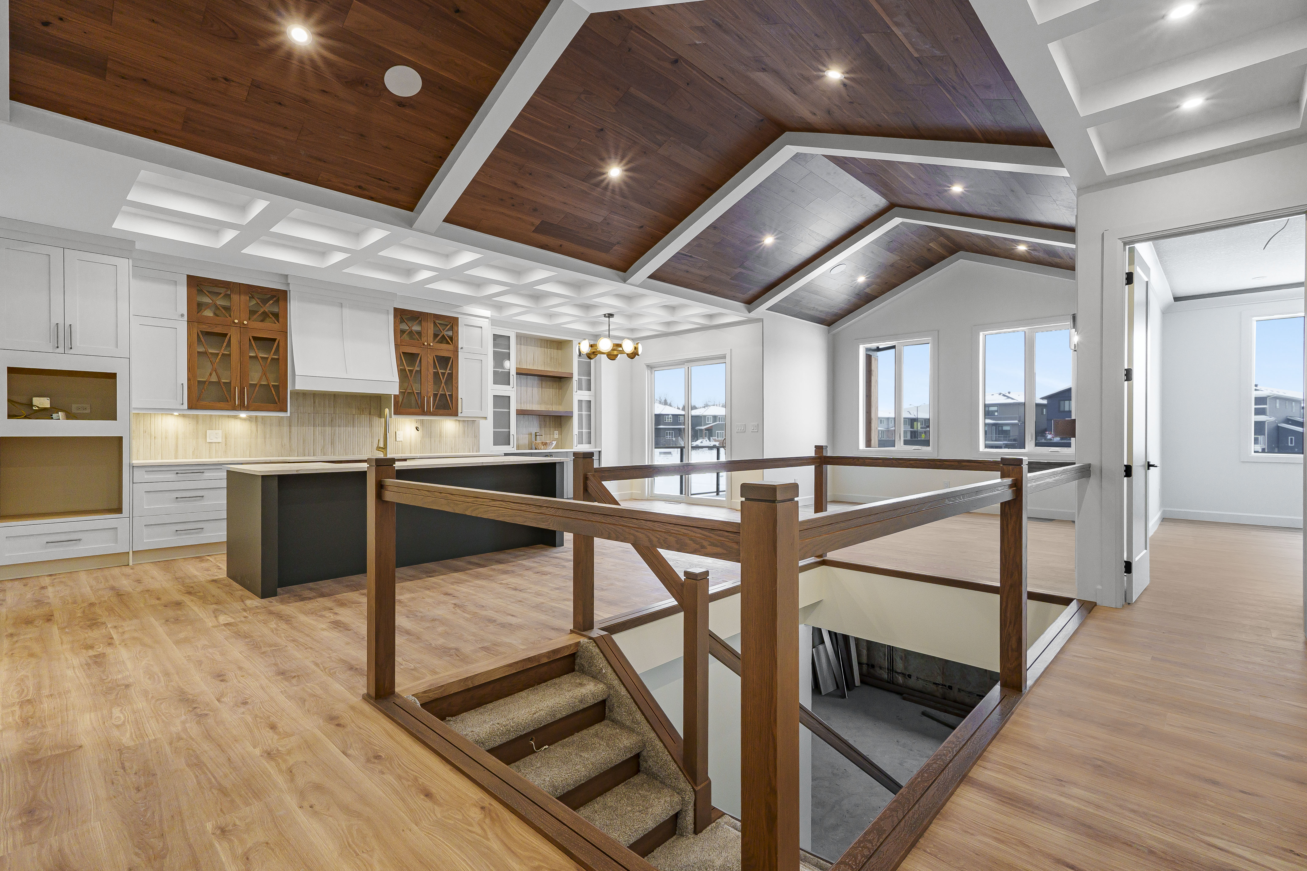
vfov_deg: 72.1
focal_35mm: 16
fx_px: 599
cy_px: 436
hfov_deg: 95.0
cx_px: 654
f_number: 9.5
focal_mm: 11
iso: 200
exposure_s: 1/4
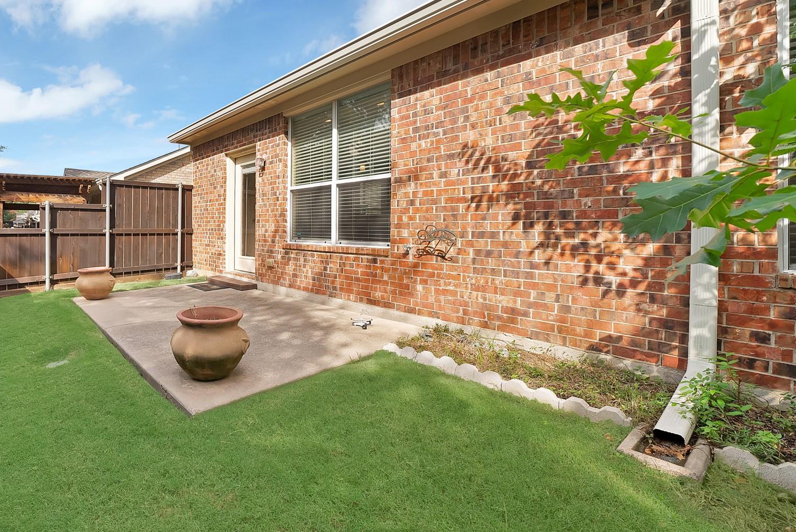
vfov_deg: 73.4
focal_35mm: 16
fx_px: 354
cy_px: 228
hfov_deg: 93.5
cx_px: 271
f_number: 9
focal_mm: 12
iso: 640
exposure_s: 1/160
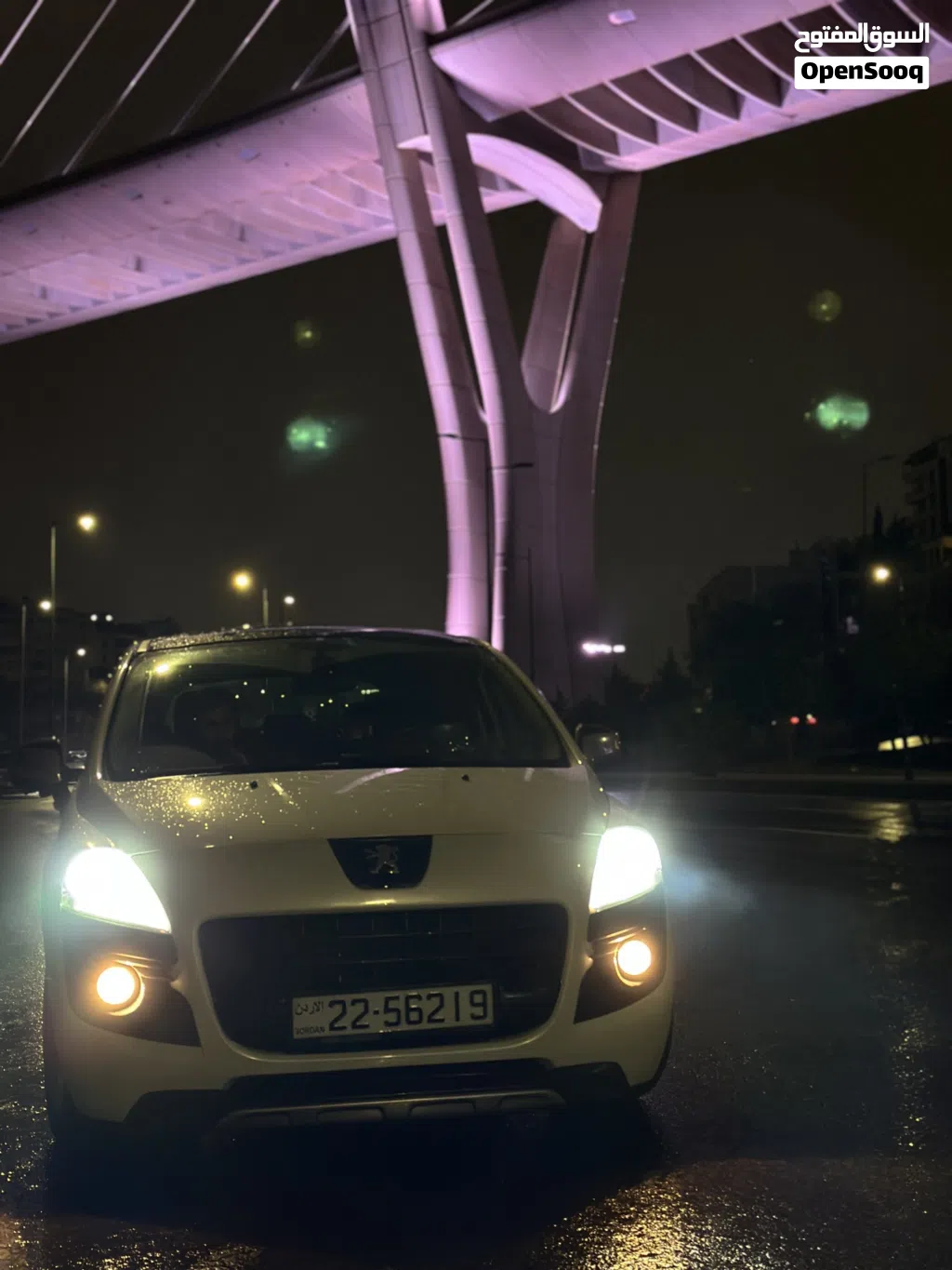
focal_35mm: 48
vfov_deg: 39.7
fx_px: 1760
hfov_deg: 30.3
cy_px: 635
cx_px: 476
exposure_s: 1/58
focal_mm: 6.86
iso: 320
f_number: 1.78
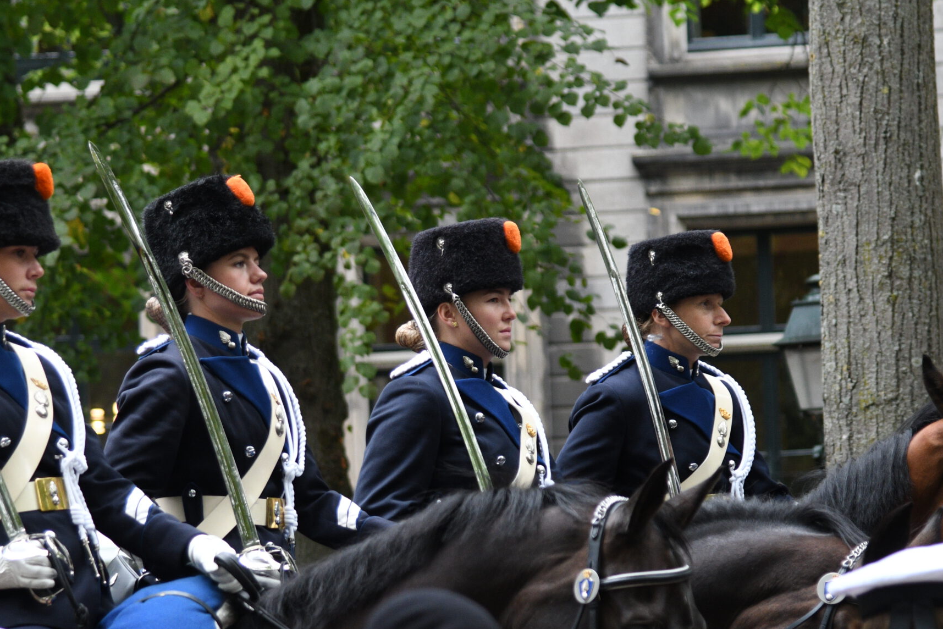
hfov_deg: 10.0
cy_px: 454
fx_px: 5397
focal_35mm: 206
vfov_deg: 6.7
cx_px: 384
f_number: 4
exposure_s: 1/320
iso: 1000
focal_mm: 92
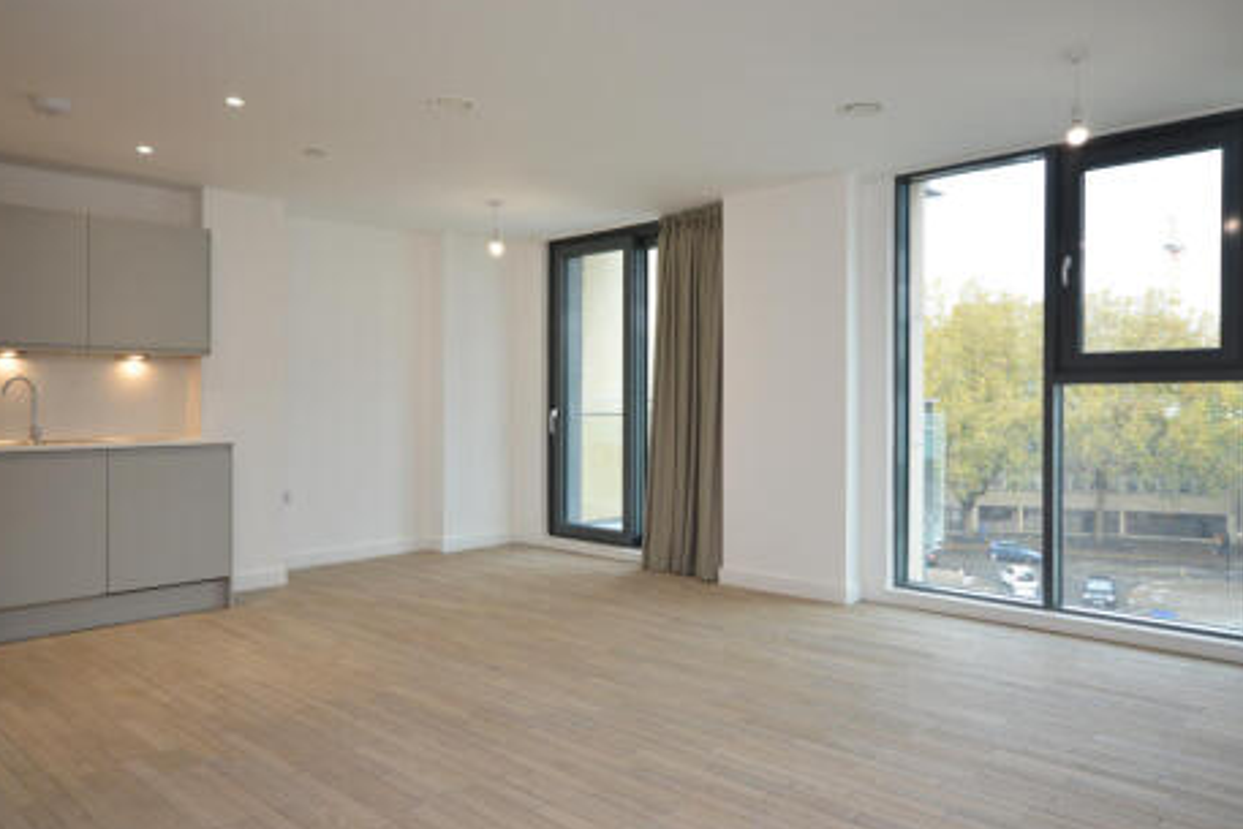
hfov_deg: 71.5
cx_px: 609
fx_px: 863
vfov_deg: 51.3
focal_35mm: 25
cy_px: 420
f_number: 5.6
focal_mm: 16
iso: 200
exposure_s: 1/40
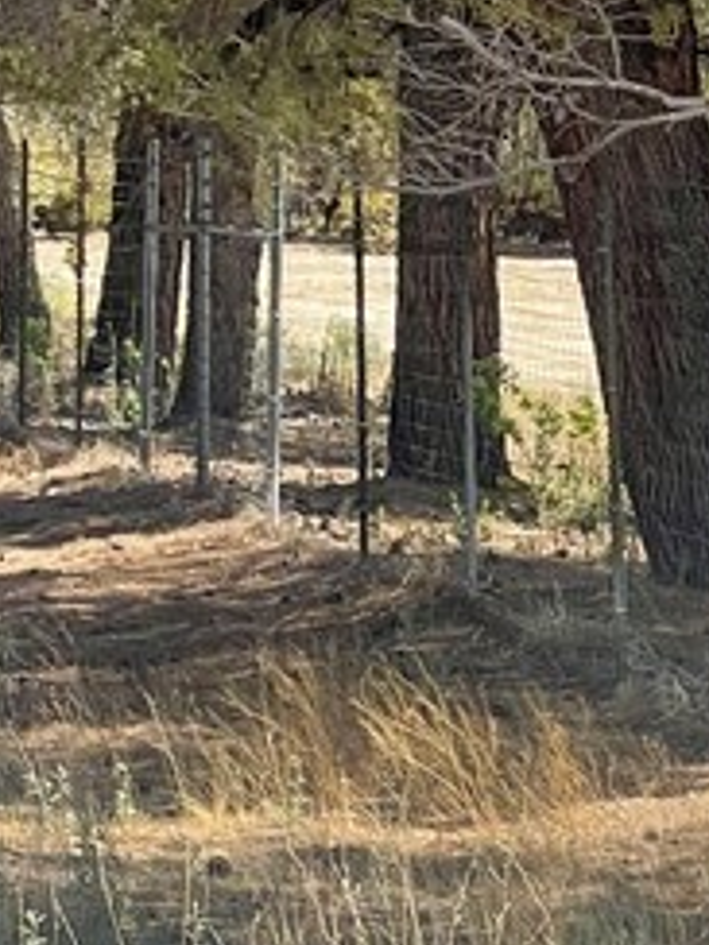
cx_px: 209
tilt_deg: +5.5
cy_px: -635
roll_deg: -1.6
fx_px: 7346
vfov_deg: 7.2
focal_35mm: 269
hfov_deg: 5.5
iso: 20
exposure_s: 1/664
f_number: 2.2
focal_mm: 7.5
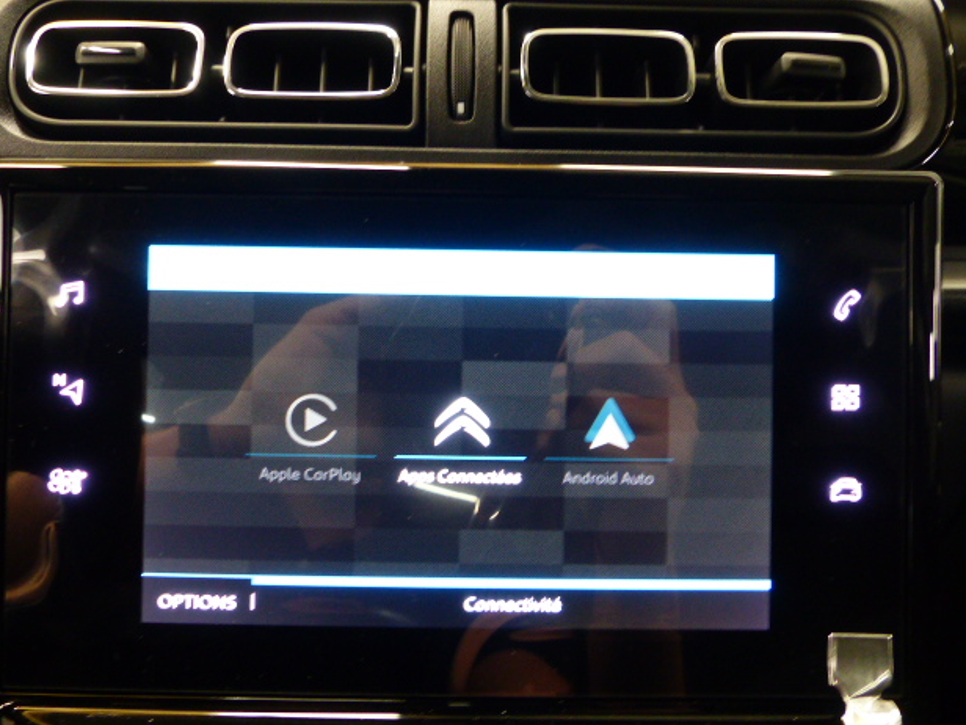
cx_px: 496
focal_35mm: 27
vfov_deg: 51.4
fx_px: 753
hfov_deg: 65.3
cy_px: 369
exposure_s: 1/15
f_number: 2.8
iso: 400
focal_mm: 4.5
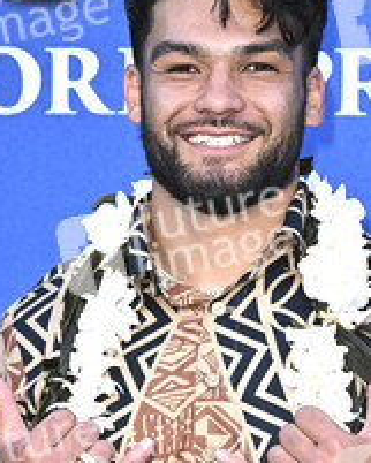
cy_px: 357
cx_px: 242
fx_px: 2304
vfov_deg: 11.4
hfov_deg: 9.2
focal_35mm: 168
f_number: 6.3
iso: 1000
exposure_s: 1/250
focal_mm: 90
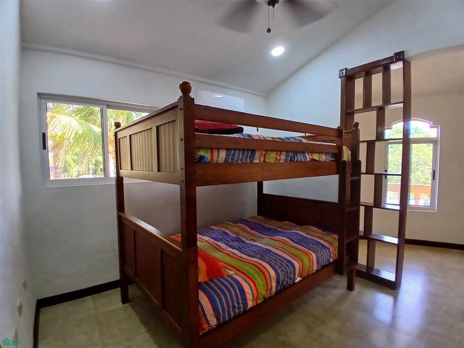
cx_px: 232
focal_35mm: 17
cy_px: 174
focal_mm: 1.4
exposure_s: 1/30
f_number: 2.2
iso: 100
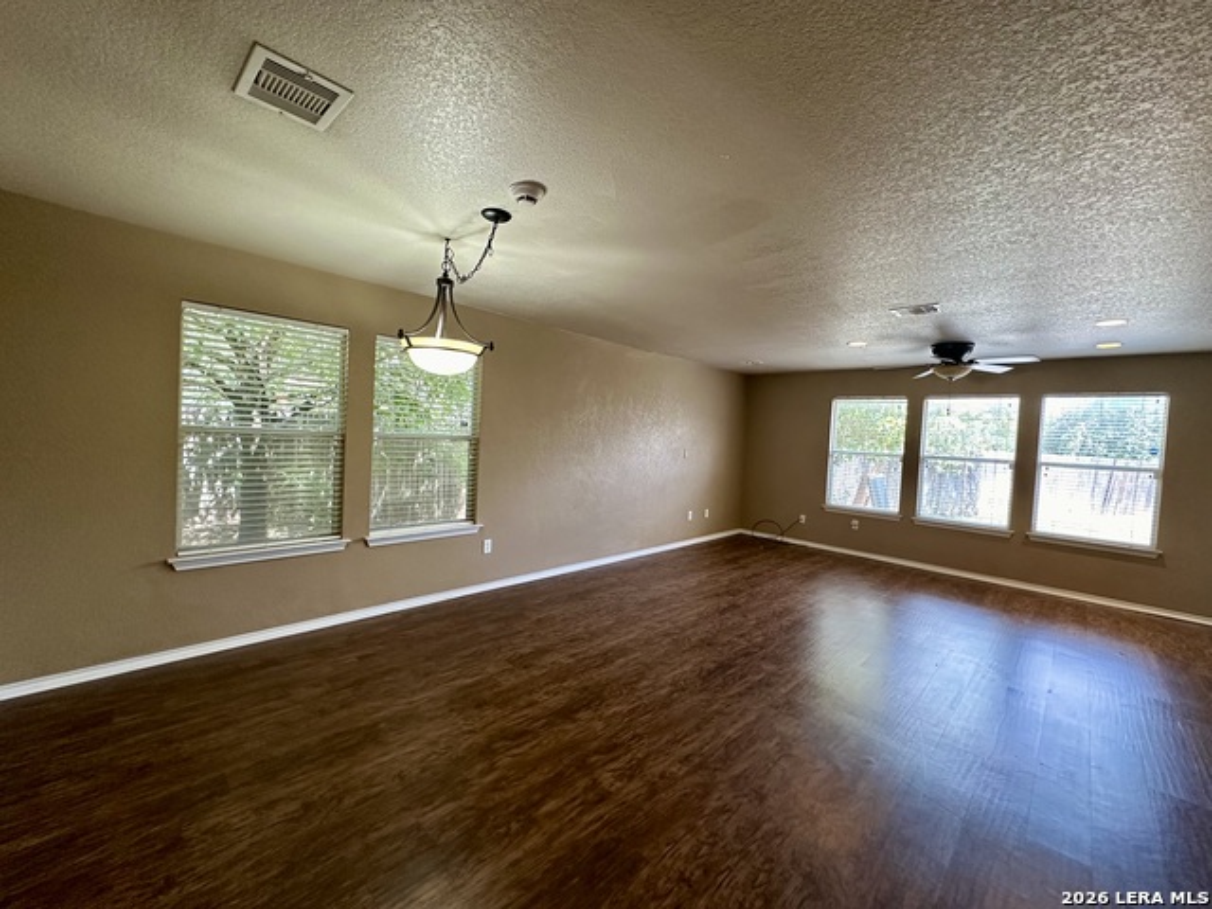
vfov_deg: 85.7
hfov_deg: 102.1
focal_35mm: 14
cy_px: 454
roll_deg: -3.1
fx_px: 490
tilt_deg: -2.5
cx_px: 606
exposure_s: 1/120
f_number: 2.2
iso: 320
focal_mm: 2.22
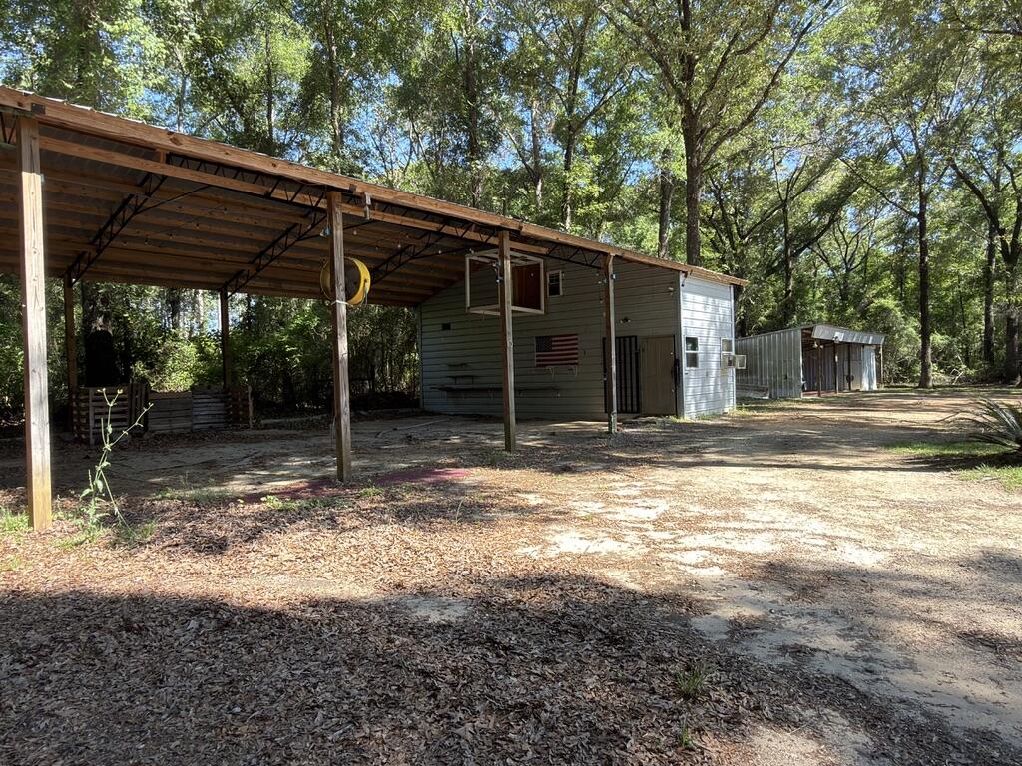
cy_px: 383
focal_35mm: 23
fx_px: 679
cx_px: 511
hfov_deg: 73.9
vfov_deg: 58.9
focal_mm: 2.22
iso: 25
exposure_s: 1/154
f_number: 2.2
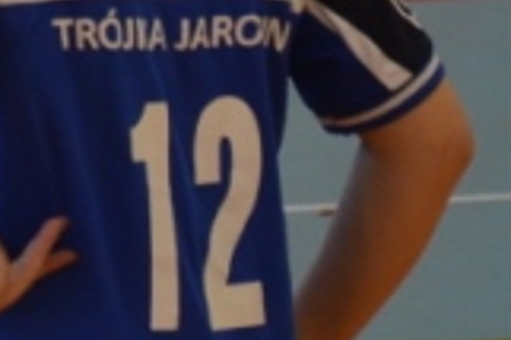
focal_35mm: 1001
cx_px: -863
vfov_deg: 1.4
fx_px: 14196
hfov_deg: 2.0
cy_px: -610
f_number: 5.6
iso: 800
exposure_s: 1/50
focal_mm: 105
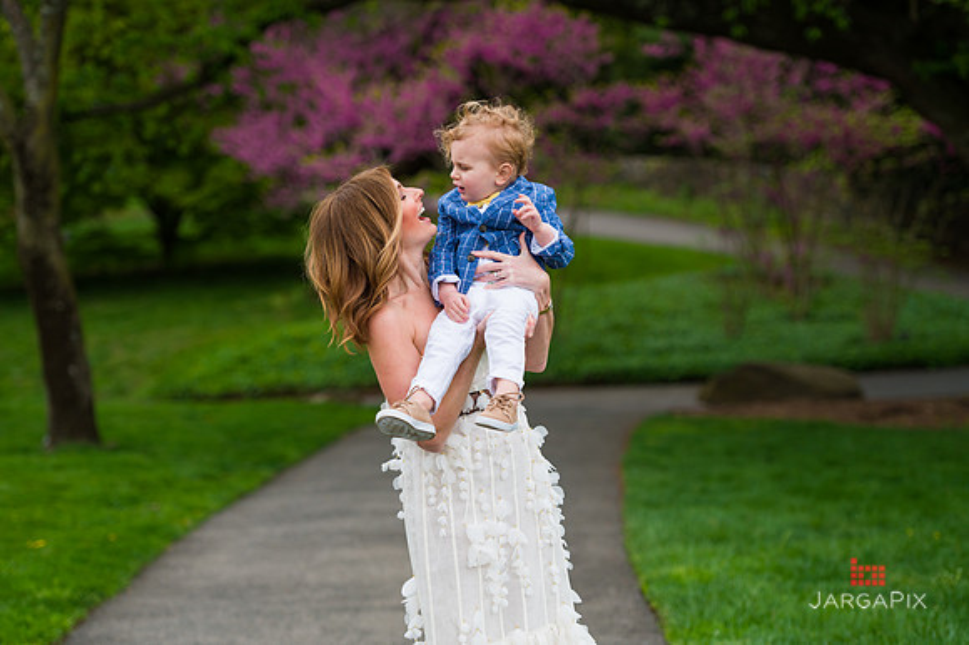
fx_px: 2959
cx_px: 484
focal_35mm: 110
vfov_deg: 12.4
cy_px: 322
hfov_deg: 18.6
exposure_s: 1/1000
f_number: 3.5
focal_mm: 110
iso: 200
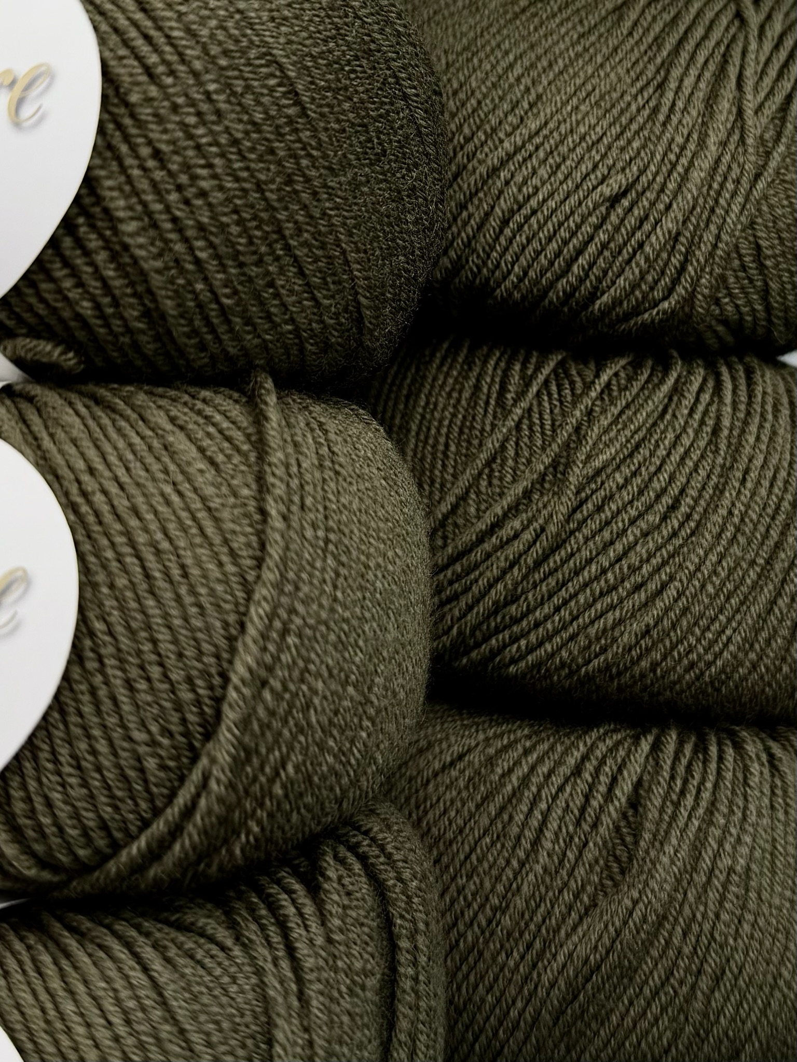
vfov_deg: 71.6
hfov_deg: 56.8
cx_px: 398
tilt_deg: -3.5
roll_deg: -0.1
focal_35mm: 24
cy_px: 531
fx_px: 737
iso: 80
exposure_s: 1/571
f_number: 1.78
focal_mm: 6.76
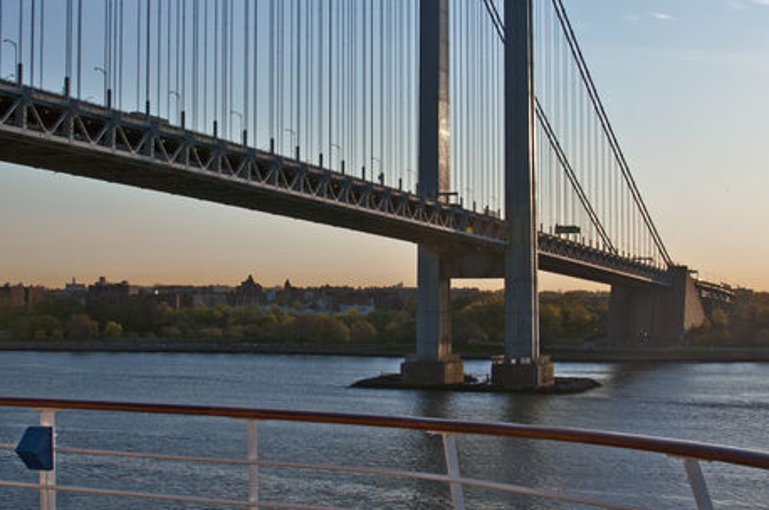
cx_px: 332
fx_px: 1259
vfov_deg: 22.9
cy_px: 227
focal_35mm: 59
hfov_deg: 33.9
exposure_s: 1/800
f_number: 8
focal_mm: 20
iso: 200
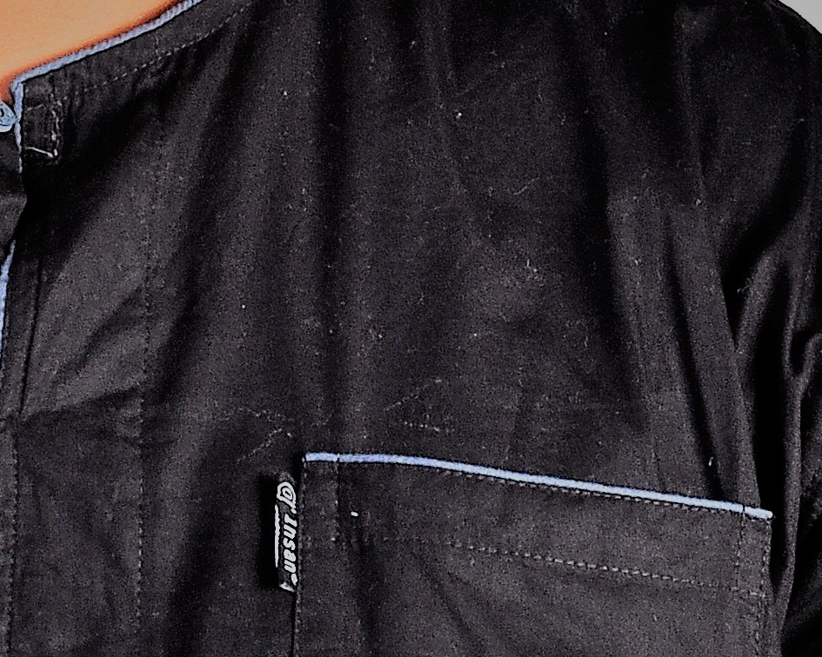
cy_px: -274
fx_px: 7761
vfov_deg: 4.8
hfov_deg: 6.0
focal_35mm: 319
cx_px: -16
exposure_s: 1/100
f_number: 8
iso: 320
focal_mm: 50
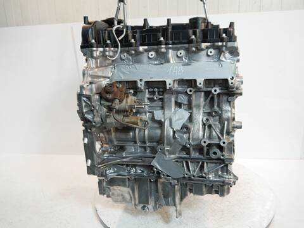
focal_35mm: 28
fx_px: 246
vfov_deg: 49.7
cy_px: 114
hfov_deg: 63.4
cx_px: 152
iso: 320
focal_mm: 14
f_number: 3.5
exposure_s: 1/60
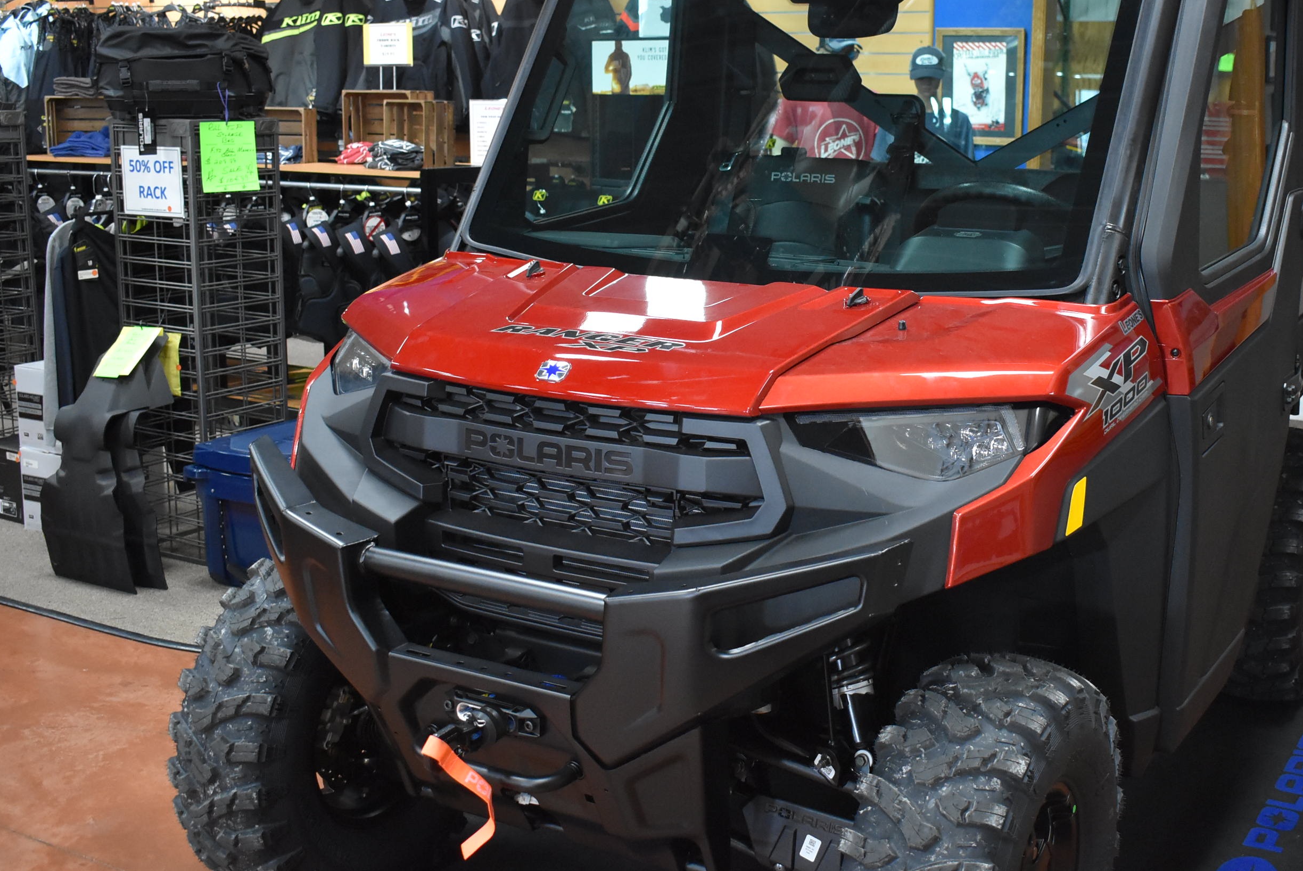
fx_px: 1594
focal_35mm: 44
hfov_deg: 44.2
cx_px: 793
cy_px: 395
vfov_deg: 30.5
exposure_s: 1/125
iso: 2800
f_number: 3.8
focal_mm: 24
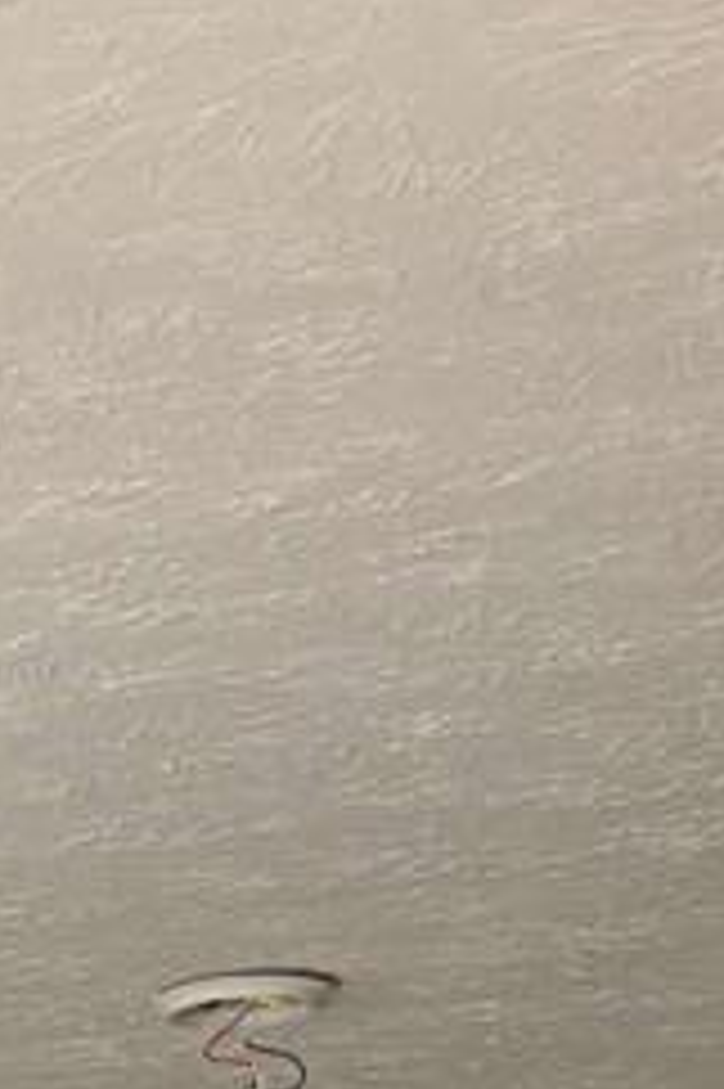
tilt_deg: -6.9
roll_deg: -0.1
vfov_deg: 10.2
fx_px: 4984
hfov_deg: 7.3
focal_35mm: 165
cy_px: 2898
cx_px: -1529
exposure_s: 1/178
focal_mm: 6.76
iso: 200
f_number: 1.78
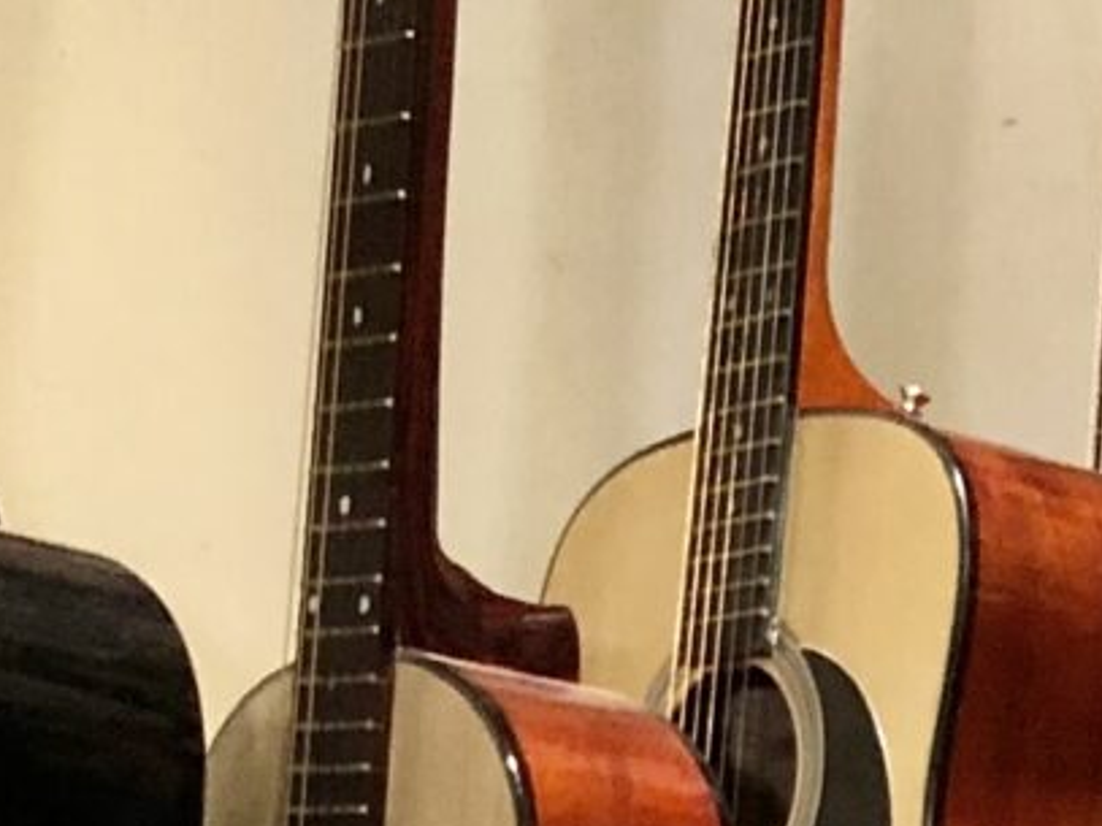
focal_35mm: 176
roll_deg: +3.6
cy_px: 1969
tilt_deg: -14.9
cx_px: 3016
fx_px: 5601
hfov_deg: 9.4
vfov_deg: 7.8
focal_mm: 4
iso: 40
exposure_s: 1/17
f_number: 1.8
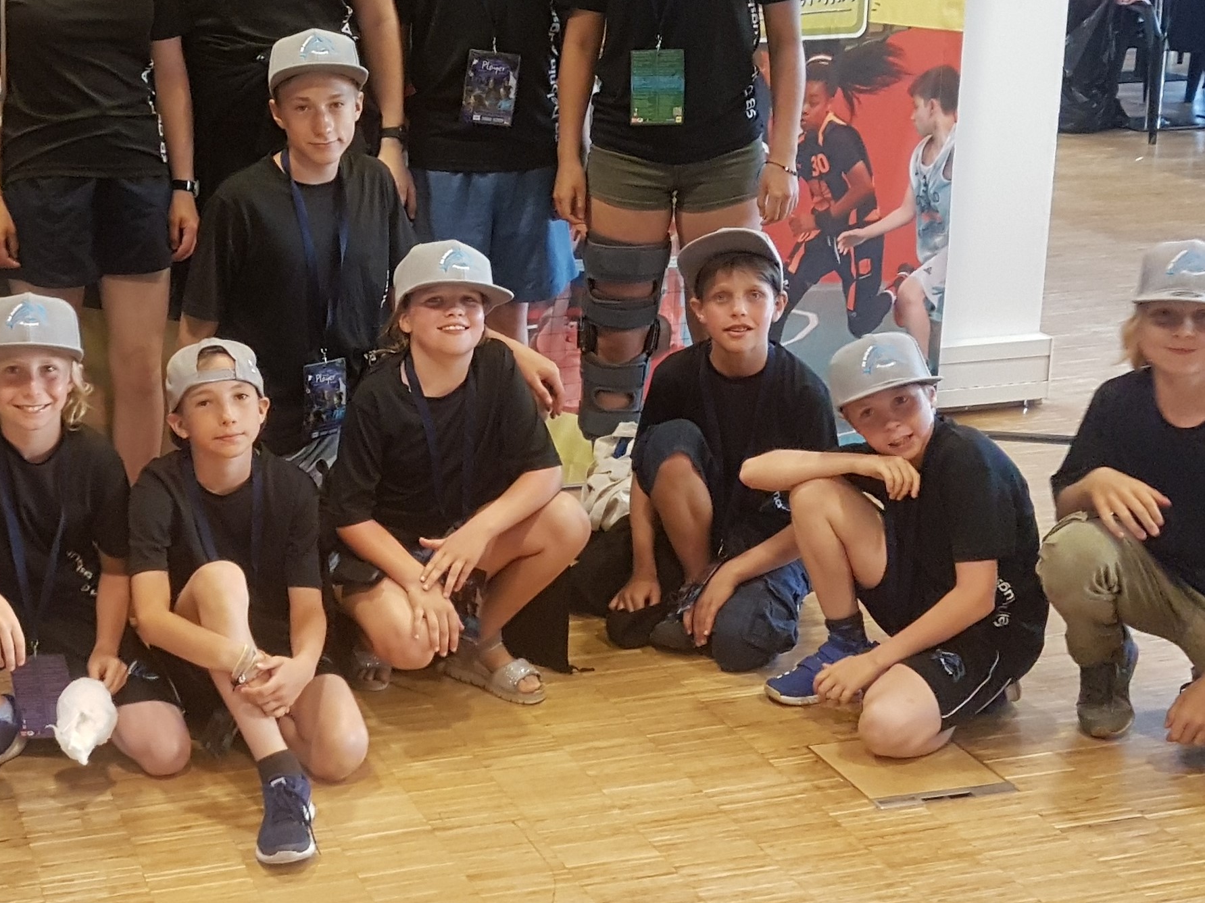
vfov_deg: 32.6
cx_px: 418
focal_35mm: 43
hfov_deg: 43.3
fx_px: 1497
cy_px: 171
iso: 320
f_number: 1.7
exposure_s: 1/100
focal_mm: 4.2
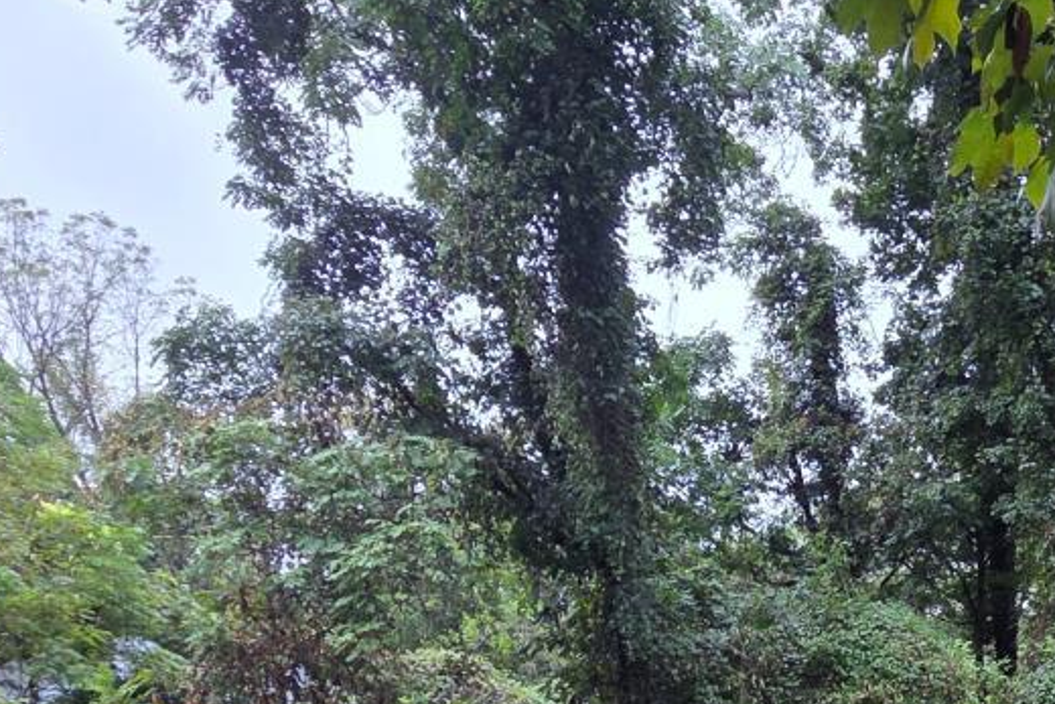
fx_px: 1143
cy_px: 928
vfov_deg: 28.0
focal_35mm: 39
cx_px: 1106
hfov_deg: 41.5
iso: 50
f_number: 2.2
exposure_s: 1/120
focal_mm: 2.2
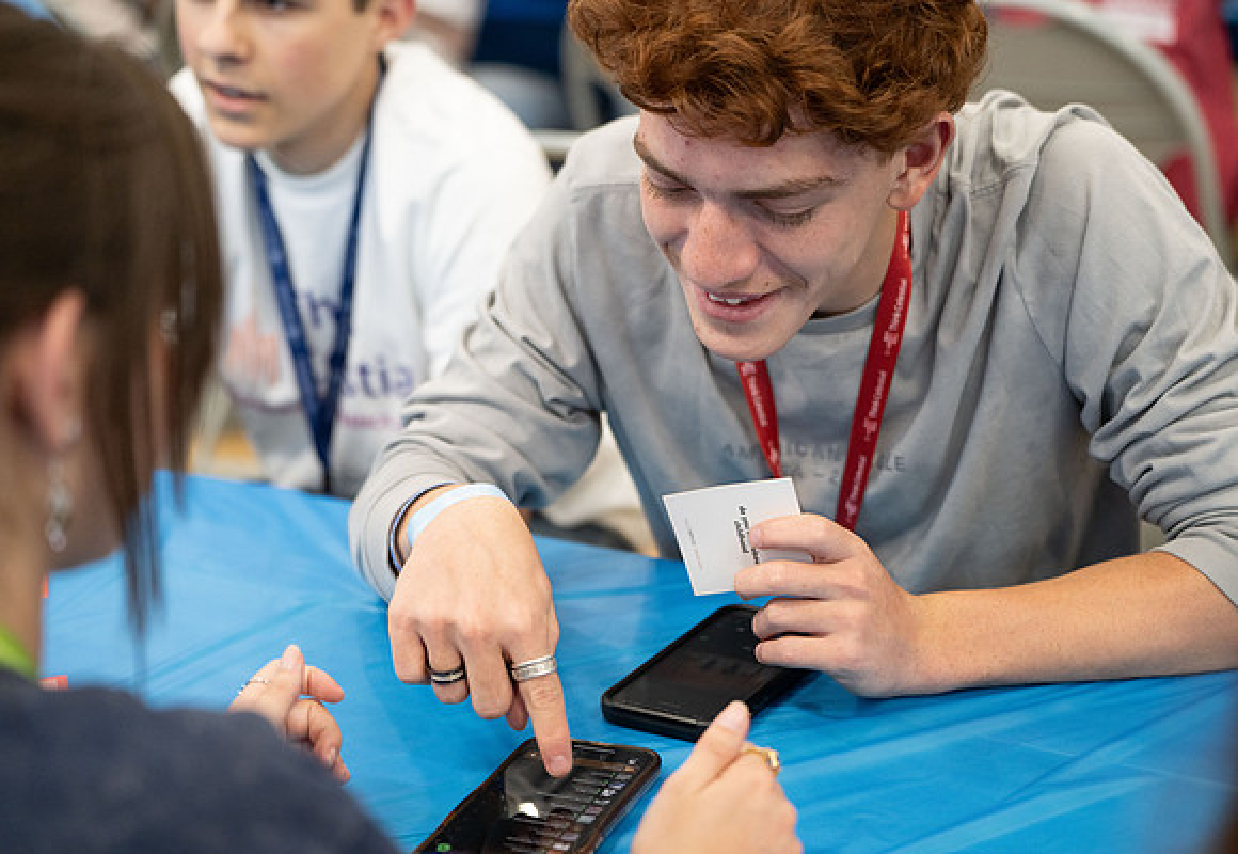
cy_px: 423
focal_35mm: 72
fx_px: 2513
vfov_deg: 19.3
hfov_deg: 27.7
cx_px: 646
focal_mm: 70
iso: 800
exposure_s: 1/250
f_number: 2.8
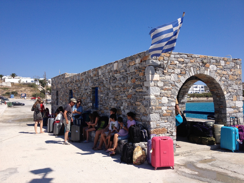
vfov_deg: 40.7
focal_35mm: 35
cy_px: 92
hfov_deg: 52.6
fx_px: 247
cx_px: 122
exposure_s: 1/2304
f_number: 2.4
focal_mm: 4.28
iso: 50
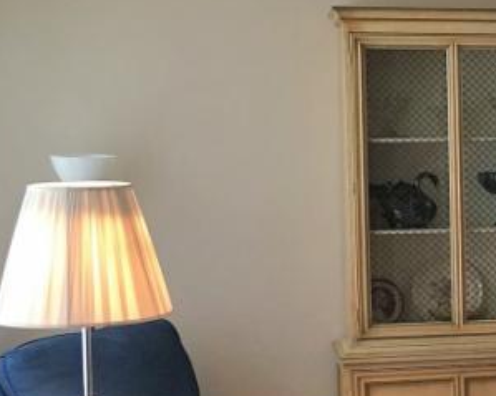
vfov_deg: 15.8
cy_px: 258
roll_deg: +0.1
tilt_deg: -6.1
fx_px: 1423
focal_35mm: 97
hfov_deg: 18.5
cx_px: 622
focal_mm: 4.15
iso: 40
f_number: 2.2
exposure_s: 1/15
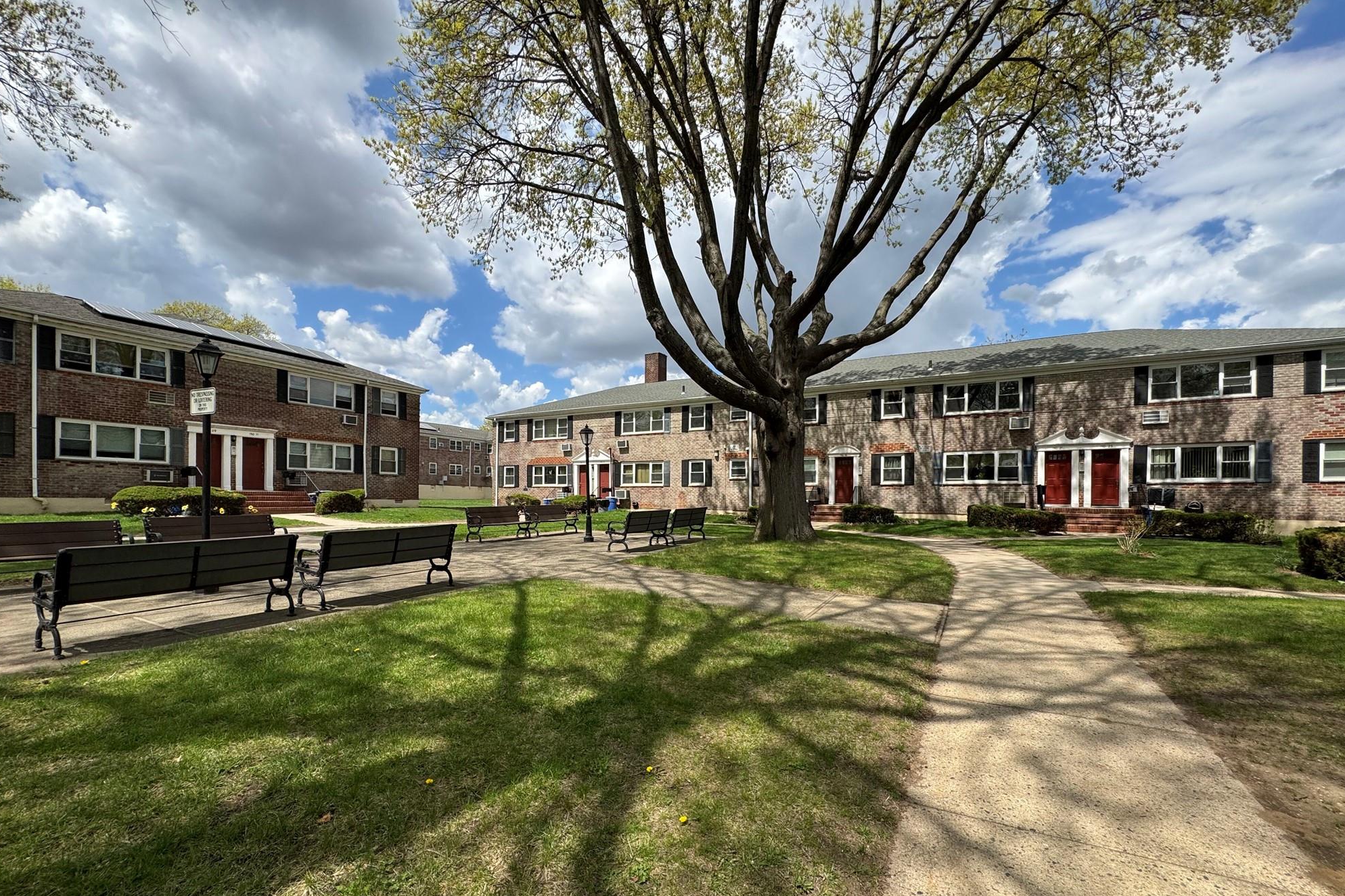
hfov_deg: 100.4
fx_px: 560
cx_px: 684
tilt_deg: +0.0
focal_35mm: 15
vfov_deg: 77.1
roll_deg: +0.1
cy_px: 497
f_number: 2.2
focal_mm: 2.22
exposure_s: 1/1600
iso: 50
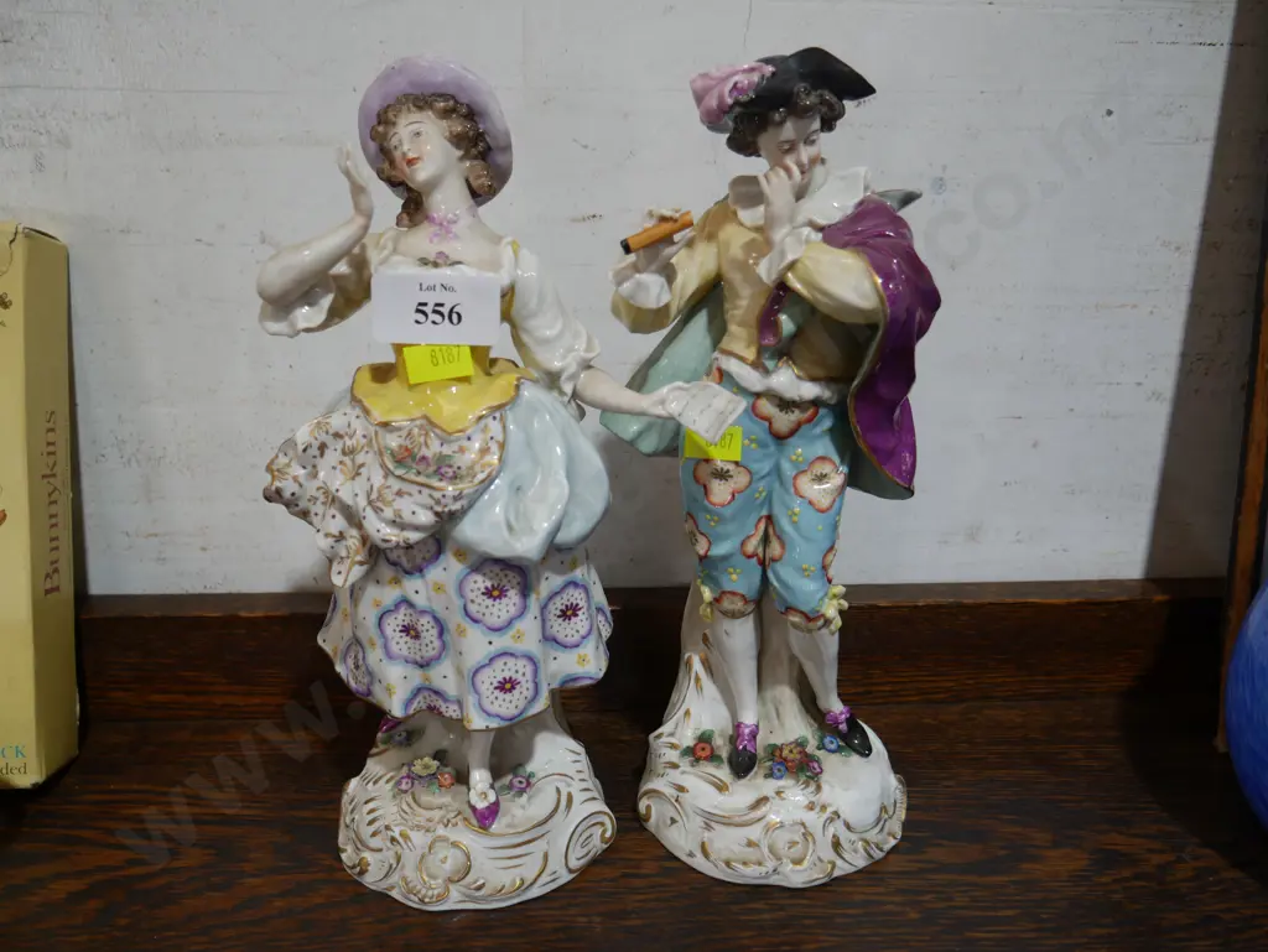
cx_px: 634
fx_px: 1099
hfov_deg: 59.9
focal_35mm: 30
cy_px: 476
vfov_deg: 46.8
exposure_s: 1/80
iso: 200
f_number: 3.6
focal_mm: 15
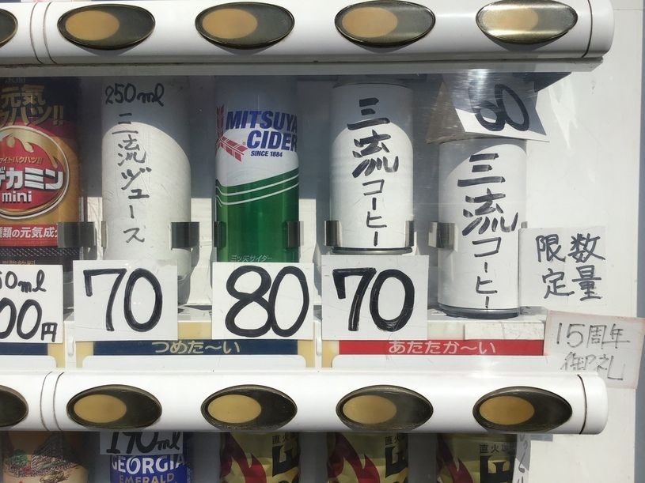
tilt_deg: -2.7
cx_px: 322
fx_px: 578
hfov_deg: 58.4
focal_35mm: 31
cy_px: 242
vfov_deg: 45.4
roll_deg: -1.0
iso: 25
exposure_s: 1/4525
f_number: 2.4
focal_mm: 3.3
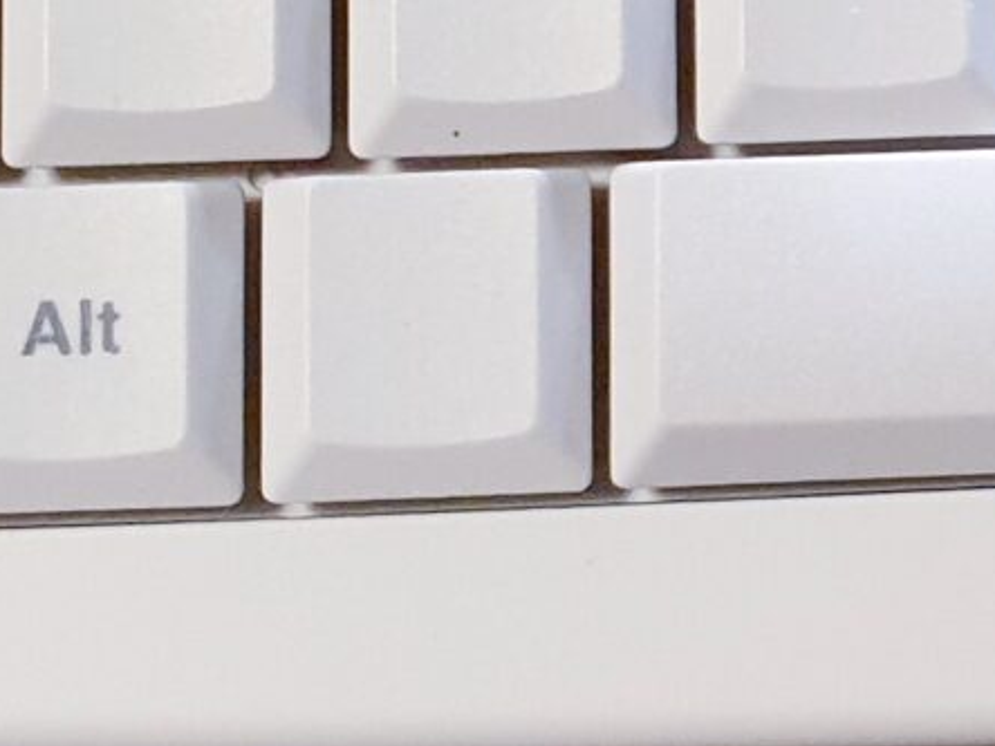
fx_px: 4312
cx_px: 1495
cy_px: -90
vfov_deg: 9.8
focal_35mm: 150
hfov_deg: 12.5
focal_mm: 4.3
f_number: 2.4
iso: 250
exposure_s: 1/33
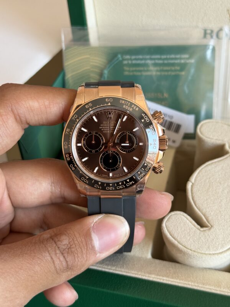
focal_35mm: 48
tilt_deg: -41.5
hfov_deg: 30.3
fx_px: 425
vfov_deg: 39.7
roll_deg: +6.7
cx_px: 115
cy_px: 154
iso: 80
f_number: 1.78
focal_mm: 6.76
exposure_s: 1/121
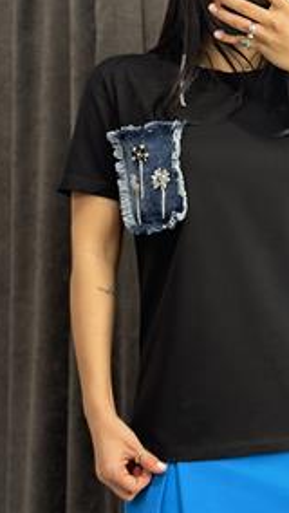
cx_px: 269
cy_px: 223
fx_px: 1034
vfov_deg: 27.8
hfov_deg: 15.7
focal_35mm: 76
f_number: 1.78
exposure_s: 1/50
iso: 200
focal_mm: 6.86
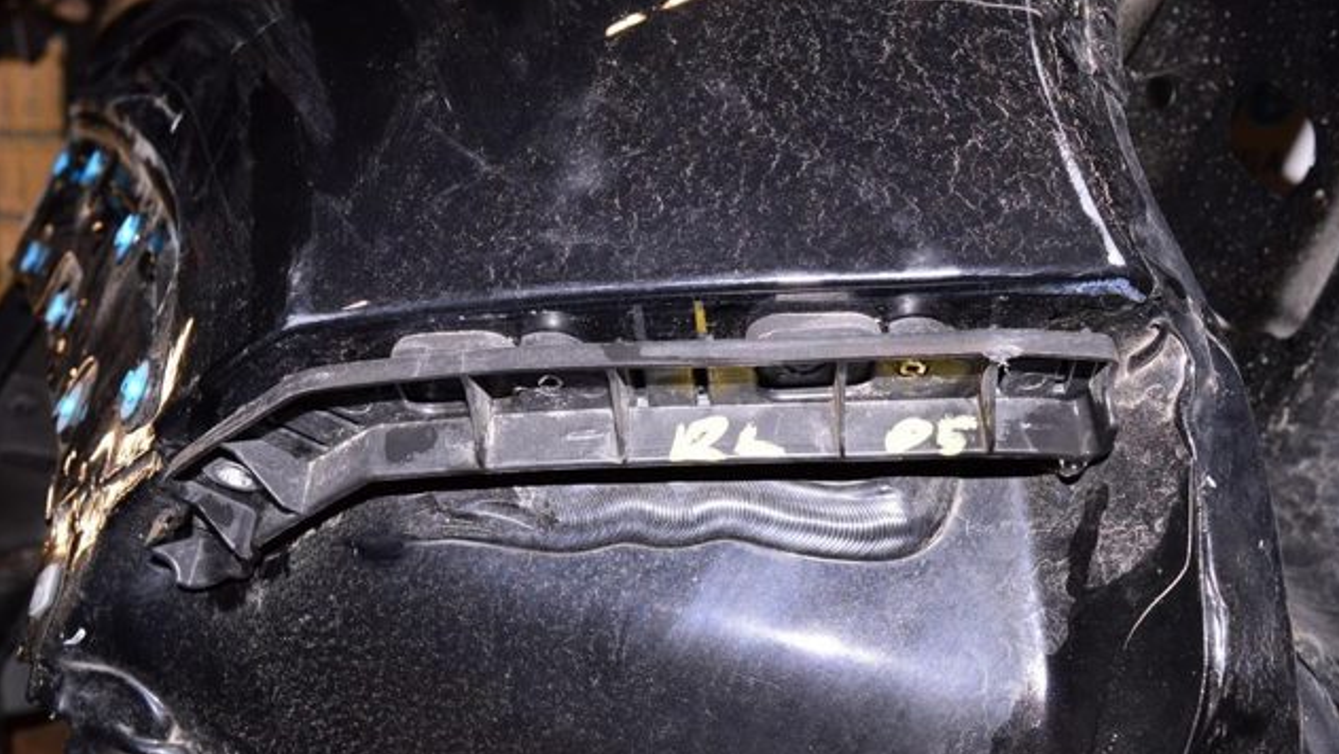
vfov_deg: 32.4
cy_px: 410
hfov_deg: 54.6
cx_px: 672
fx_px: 1297
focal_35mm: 37
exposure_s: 1/160
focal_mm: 23
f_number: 8
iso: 1600
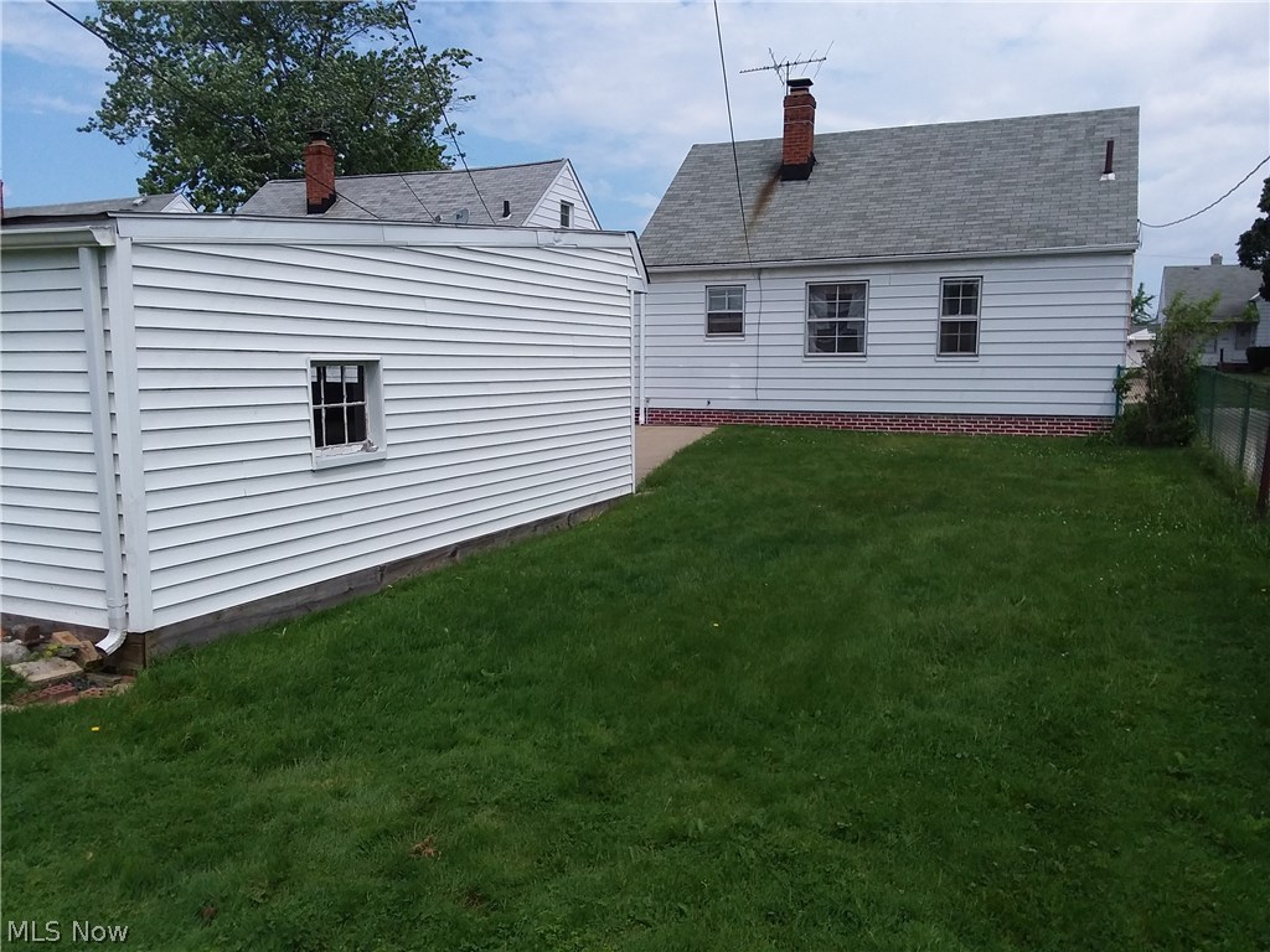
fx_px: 991
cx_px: 635
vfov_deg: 51.4
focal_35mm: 27
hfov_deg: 65.3
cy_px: 476
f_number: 1.9
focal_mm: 2.91
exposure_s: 1/2019
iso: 50
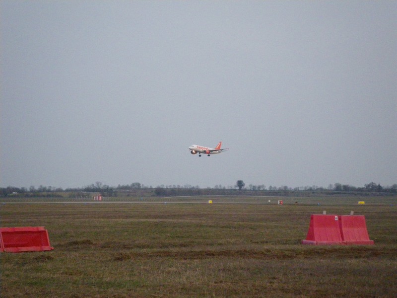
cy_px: 149
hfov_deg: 14.1
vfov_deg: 10.6
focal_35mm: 140
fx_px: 1606
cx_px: 198
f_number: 5.5
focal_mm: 25
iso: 800
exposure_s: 1/125
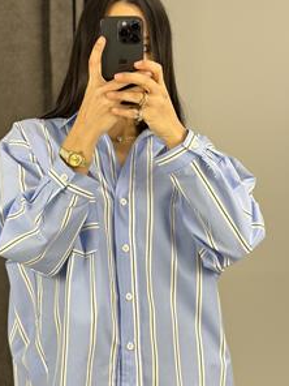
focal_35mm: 67
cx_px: 122
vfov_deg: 28.9
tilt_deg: -26.0
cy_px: 238
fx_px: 746
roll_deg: +1.3
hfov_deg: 21.9
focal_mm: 6.86
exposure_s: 1/50
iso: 64
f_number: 1.78
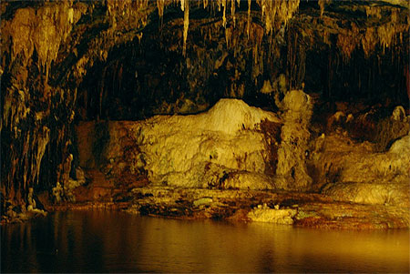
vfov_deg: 23.8
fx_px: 650
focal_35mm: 57
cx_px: 205
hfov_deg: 35.0
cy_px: 137
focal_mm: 38
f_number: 4.5
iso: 1600
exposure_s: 1/3.33
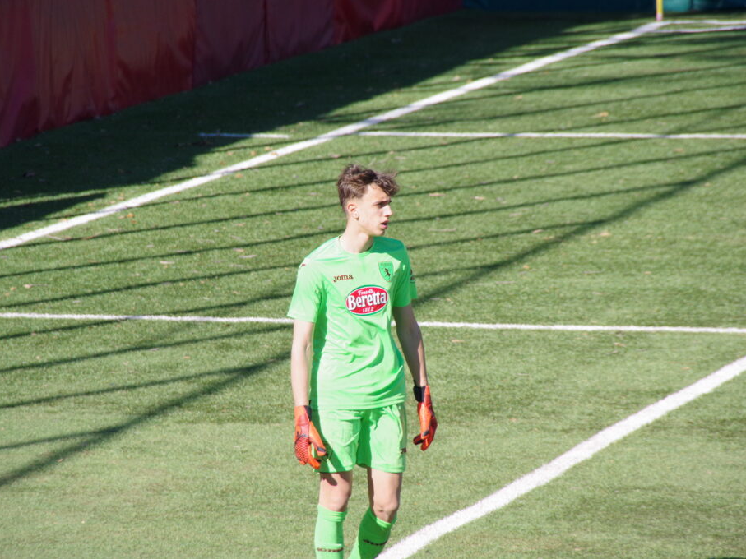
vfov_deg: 3.7
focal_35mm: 407
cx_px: 378
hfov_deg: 4.9
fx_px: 8770
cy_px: 279
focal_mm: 250
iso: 800
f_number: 9
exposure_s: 1/1000
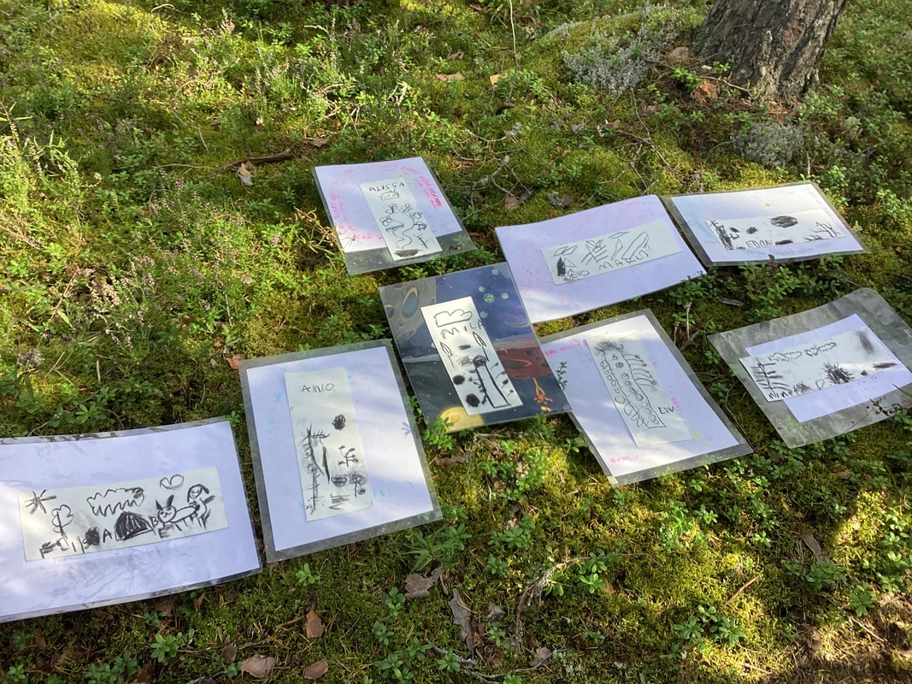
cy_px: 342
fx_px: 817
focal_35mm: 31
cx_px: 456
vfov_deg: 45.4
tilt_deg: -46.5
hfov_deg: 58.4
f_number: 2.4
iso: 25
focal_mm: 3.3
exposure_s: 1/167
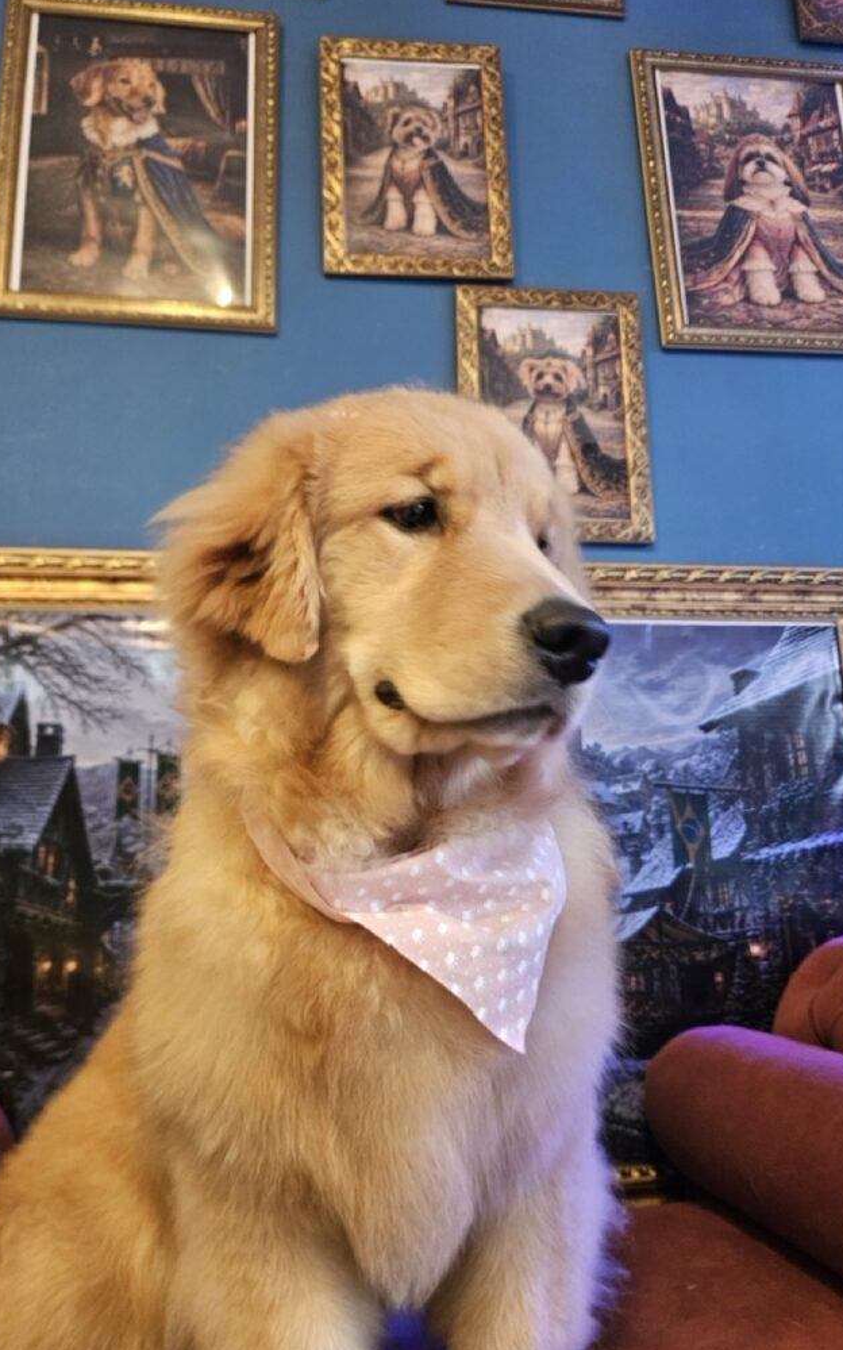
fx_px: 919
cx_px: 399
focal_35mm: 25
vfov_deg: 72.6
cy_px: 685
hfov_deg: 49.2
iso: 640
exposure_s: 1/60
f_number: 1.8
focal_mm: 5.4
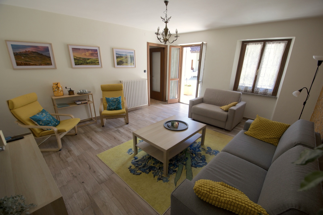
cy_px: 108
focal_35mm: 15
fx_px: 135
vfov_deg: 77.3
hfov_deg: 100.4
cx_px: 162
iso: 400
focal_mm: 10
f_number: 5
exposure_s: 1/100
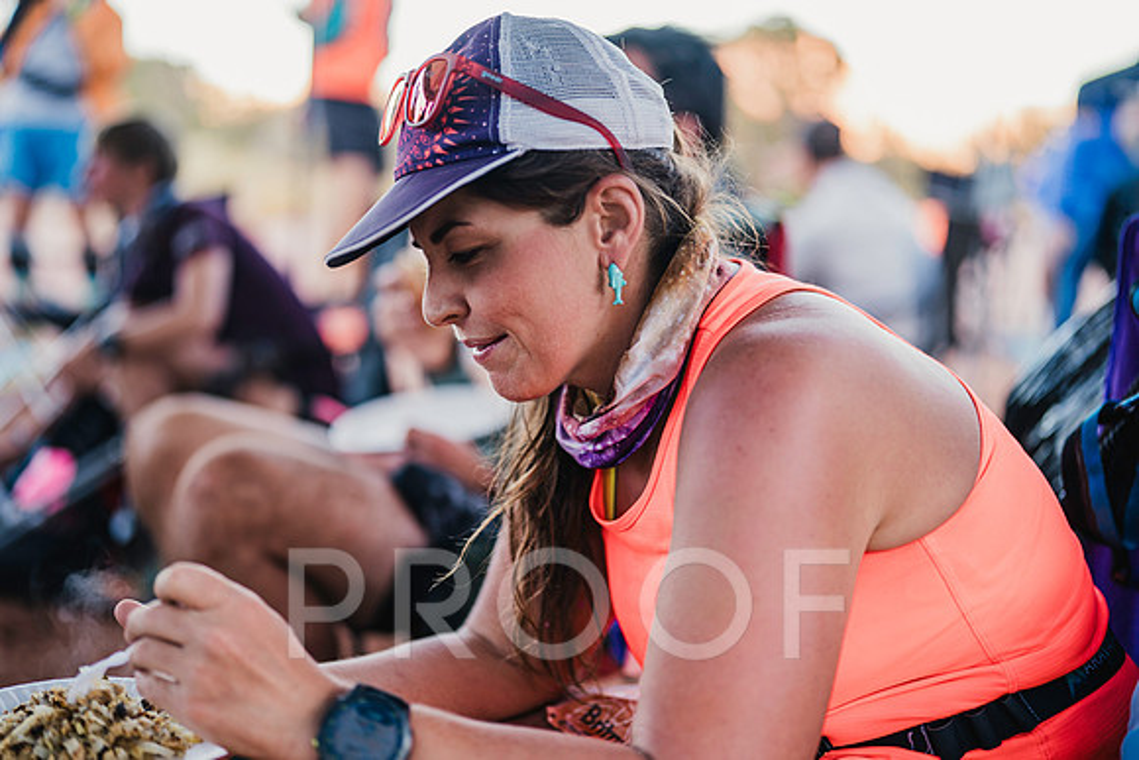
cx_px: 570
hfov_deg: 39.6
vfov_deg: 27.0
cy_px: 380
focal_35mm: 50
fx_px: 1582
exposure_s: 1/160
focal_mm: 50
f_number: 1.4
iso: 100
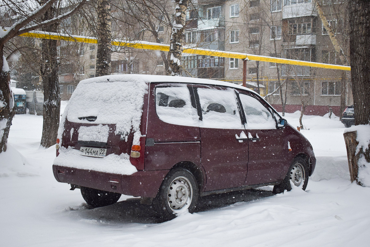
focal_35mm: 46
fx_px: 478
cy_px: 124
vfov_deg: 28.9
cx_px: 185
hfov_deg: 42.3
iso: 800
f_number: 4.5
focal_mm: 31
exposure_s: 1/800
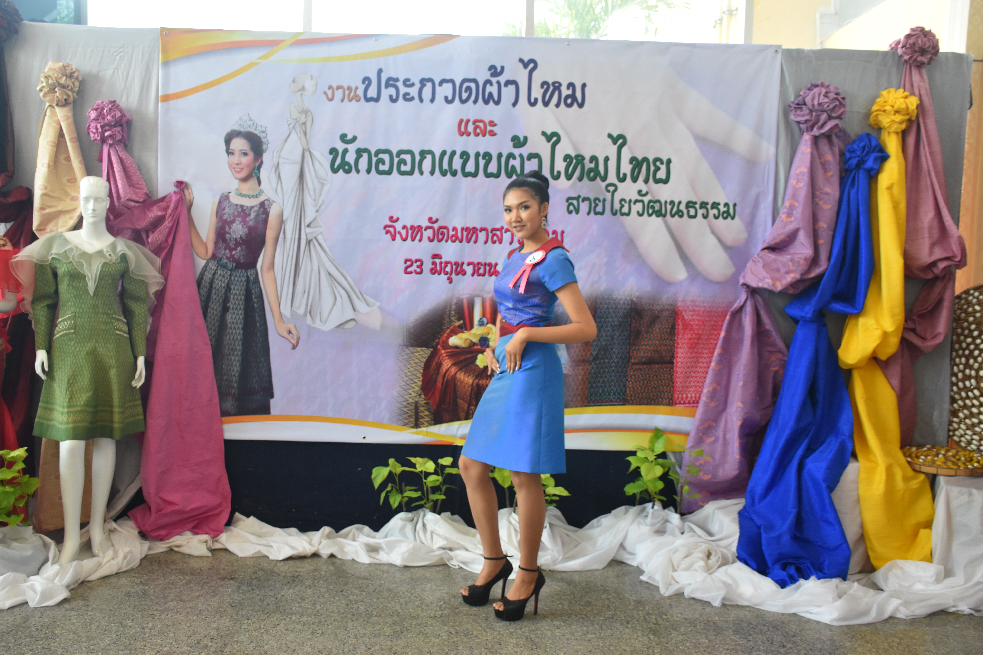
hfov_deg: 57.2
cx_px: 492
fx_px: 901
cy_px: 328
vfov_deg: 40.0
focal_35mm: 33
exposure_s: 1/60
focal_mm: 22
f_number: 3.5
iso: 900
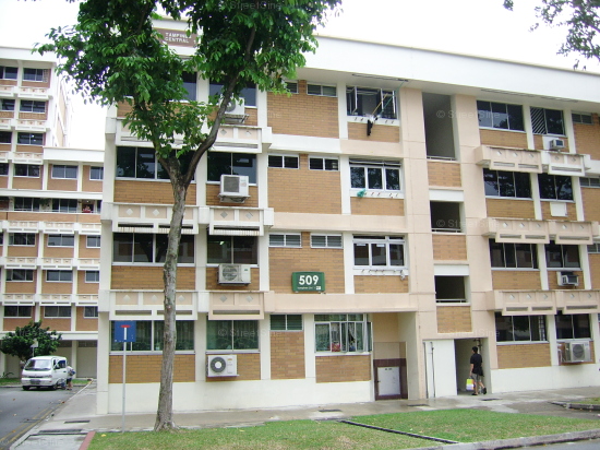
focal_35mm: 35
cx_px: 300
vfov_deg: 40.7
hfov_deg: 52.6
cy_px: 225
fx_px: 606
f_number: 2.8
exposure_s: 1/42
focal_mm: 5.95
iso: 100
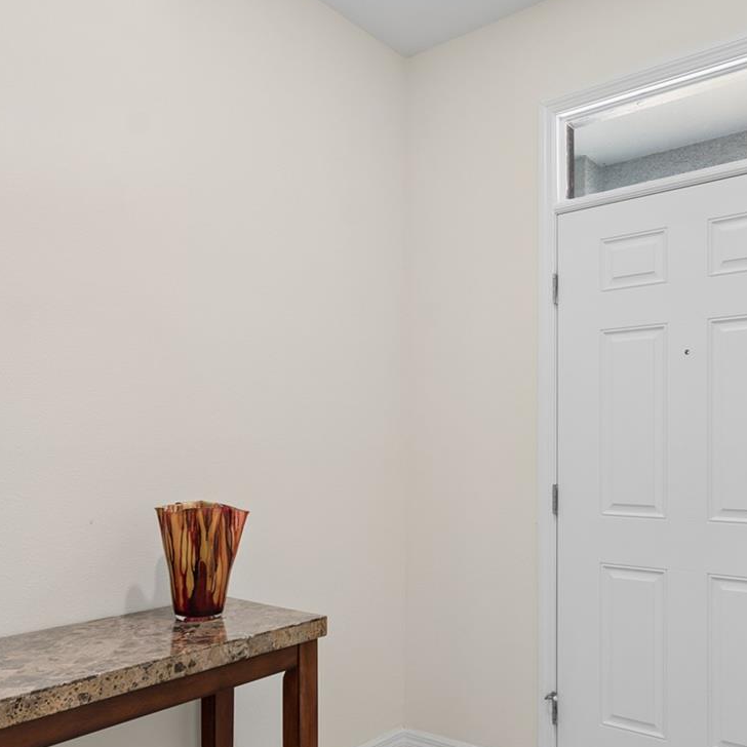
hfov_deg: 57.2
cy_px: 456
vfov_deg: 56.8
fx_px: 684
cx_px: 417
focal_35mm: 28
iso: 100
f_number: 7.1
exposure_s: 1/2.5
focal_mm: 10
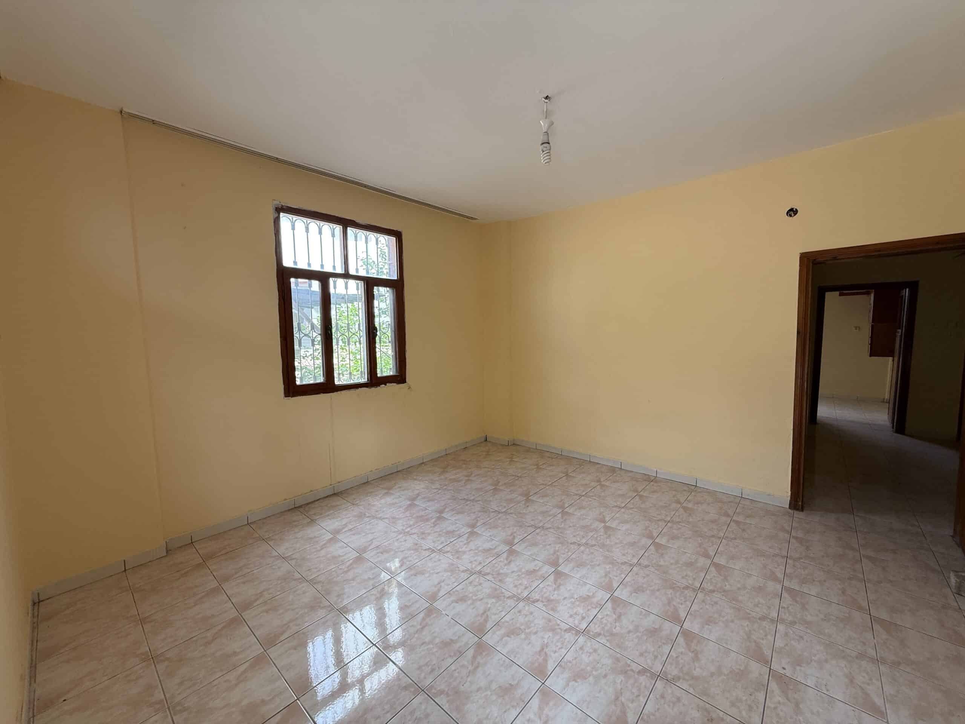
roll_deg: +0.6
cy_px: 362
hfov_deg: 102.1
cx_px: 482
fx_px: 390
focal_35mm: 14
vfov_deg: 85.7
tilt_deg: -4.7
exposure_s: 1/99
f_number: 2.2
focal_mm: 2.22
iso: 80
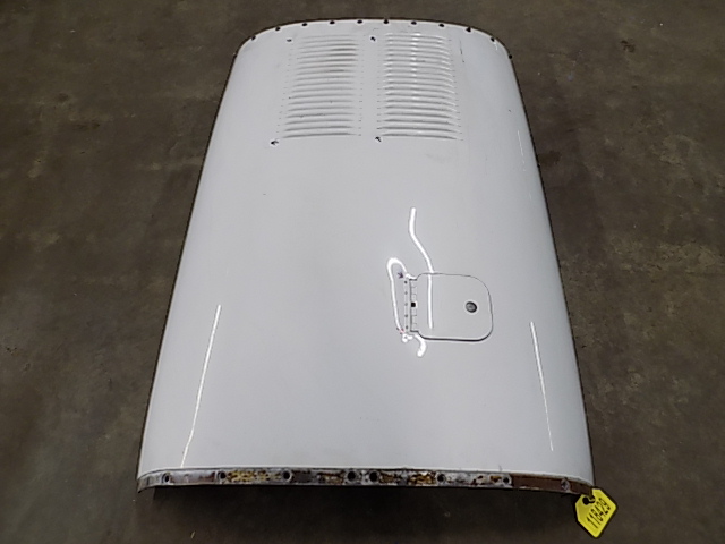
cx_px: 362
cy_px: 272
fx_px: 565
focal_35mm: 27
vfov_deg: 51.4
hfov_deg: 65.3
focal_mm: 4.8
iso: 220
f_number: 3.2
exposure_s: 1/30
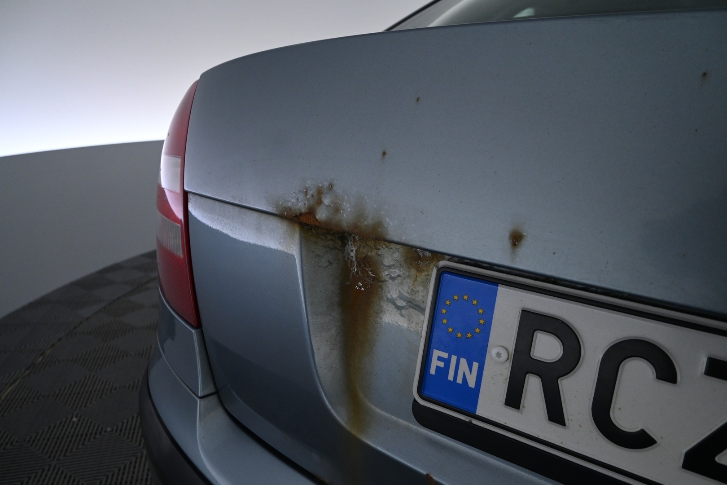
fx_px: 485
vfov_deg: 53.1
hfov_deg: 73.7
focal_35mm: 24
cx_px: 364
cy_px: 242
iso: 1600
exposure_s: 1/80
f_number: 4.5
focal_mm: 16
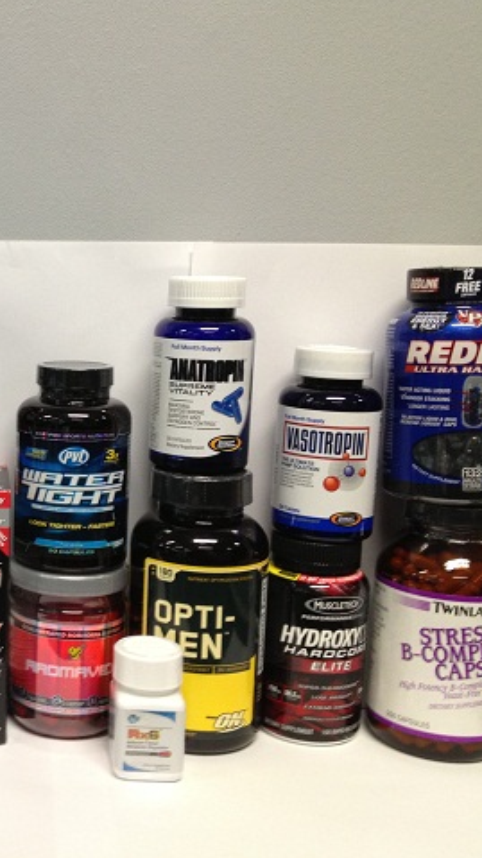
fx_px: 1183
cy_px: 425
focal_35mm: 52
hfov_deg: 21.8
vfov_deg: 39.9
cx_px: -46
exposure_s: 1/20
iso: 125
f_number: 2.4
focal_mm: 4.28
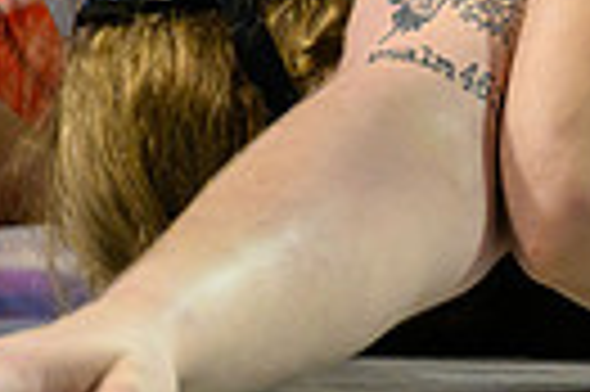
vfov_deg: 1.5
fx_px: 14535
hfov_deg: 2.3
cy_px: -354
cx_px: 1203
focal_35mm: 888
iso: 3200
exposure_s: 1/800
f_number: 2.8
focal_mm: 200
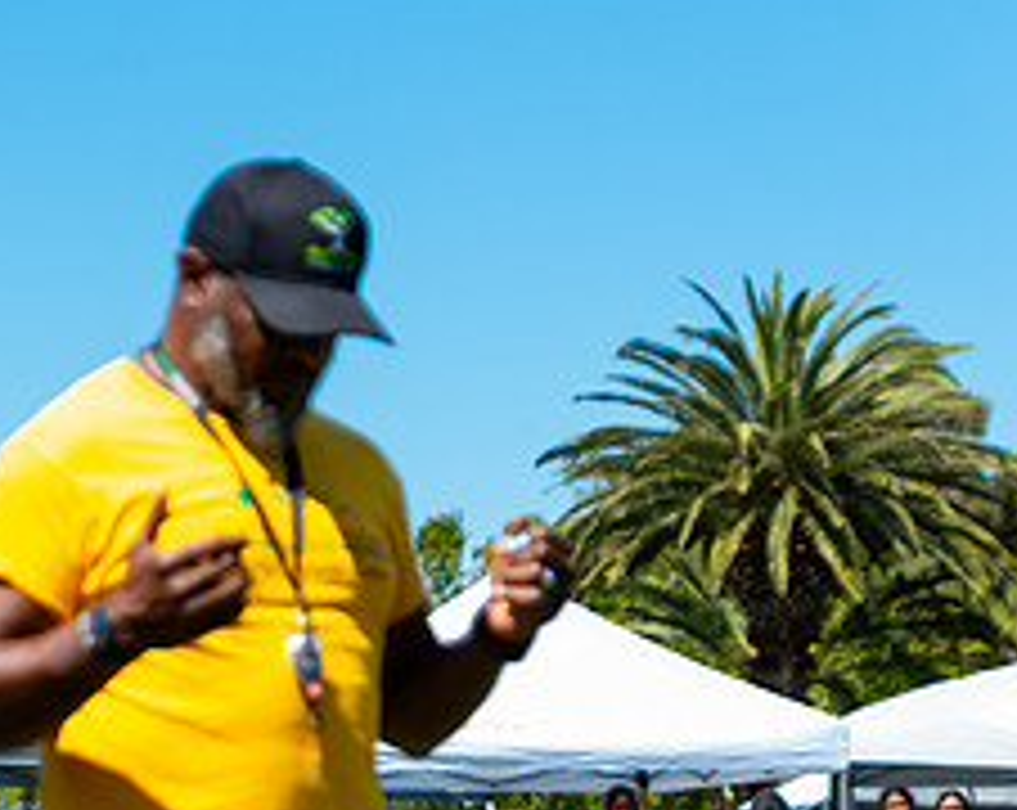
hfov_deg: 11.3
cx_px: 54
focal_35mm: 169
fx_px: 5078
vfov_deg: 9.1
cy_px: 776
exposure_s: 1/1250
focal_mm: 70
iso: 160
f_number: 2.8
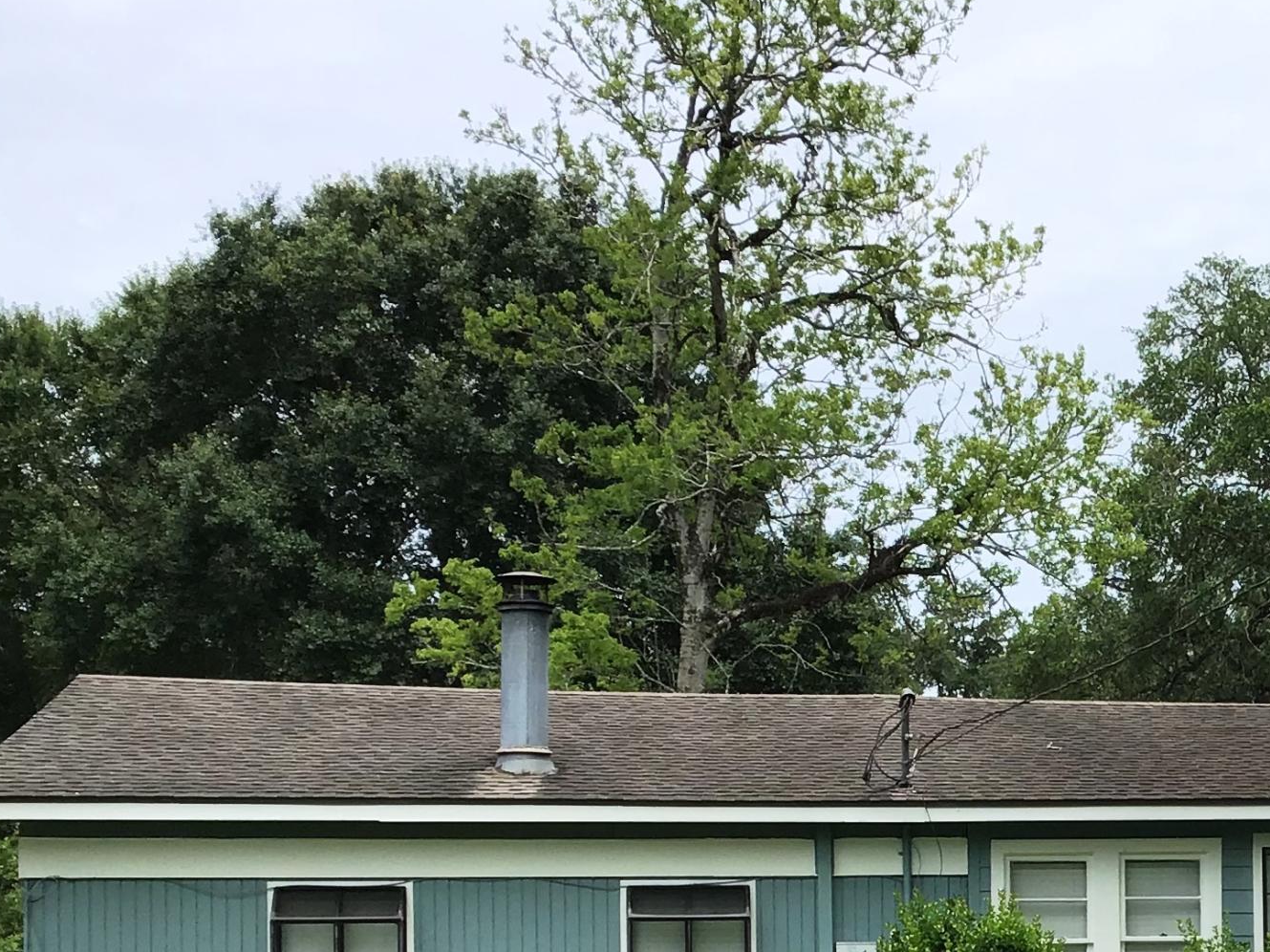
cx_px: 1195
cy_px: 988
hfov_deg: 26.6
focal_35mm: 70
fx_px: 2567
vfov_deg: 20.2
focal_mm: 3.3
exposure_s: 1/1164
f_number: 2.4
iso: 25
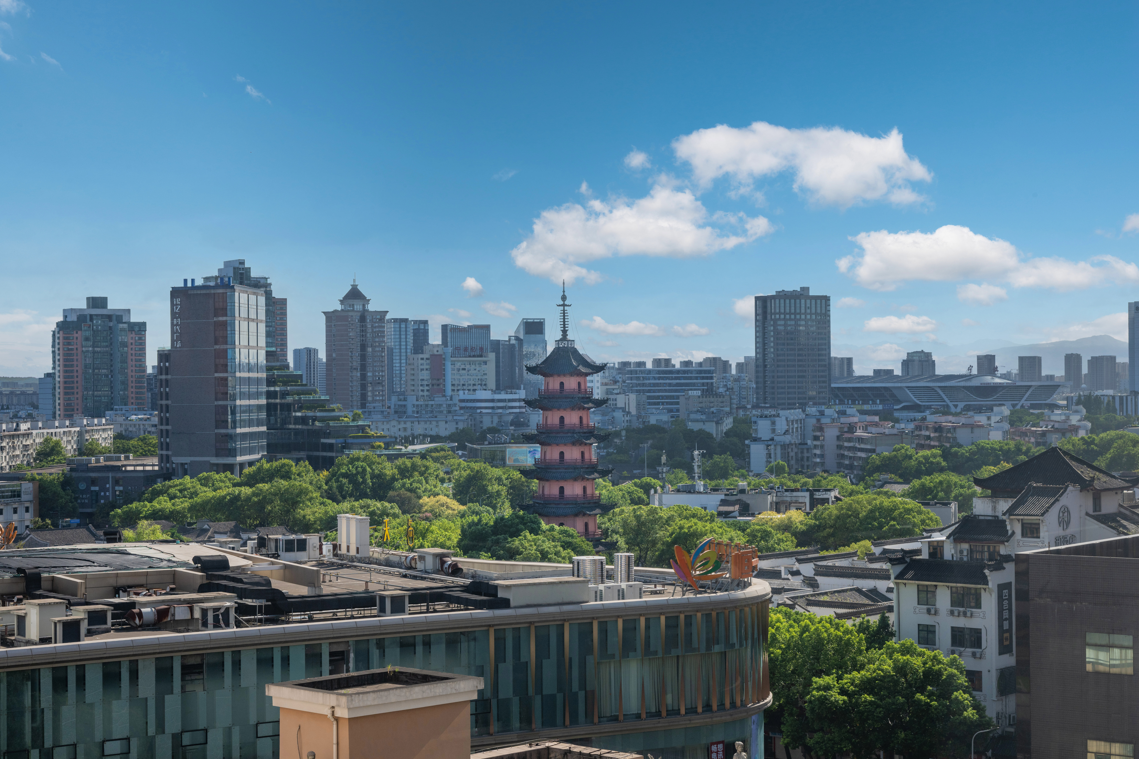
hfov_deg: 32.4
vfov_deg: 21.9
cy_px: 380
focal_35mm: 62
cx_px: 570
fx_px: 1961
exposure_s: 1/500
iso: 200
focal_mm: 62
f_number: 8
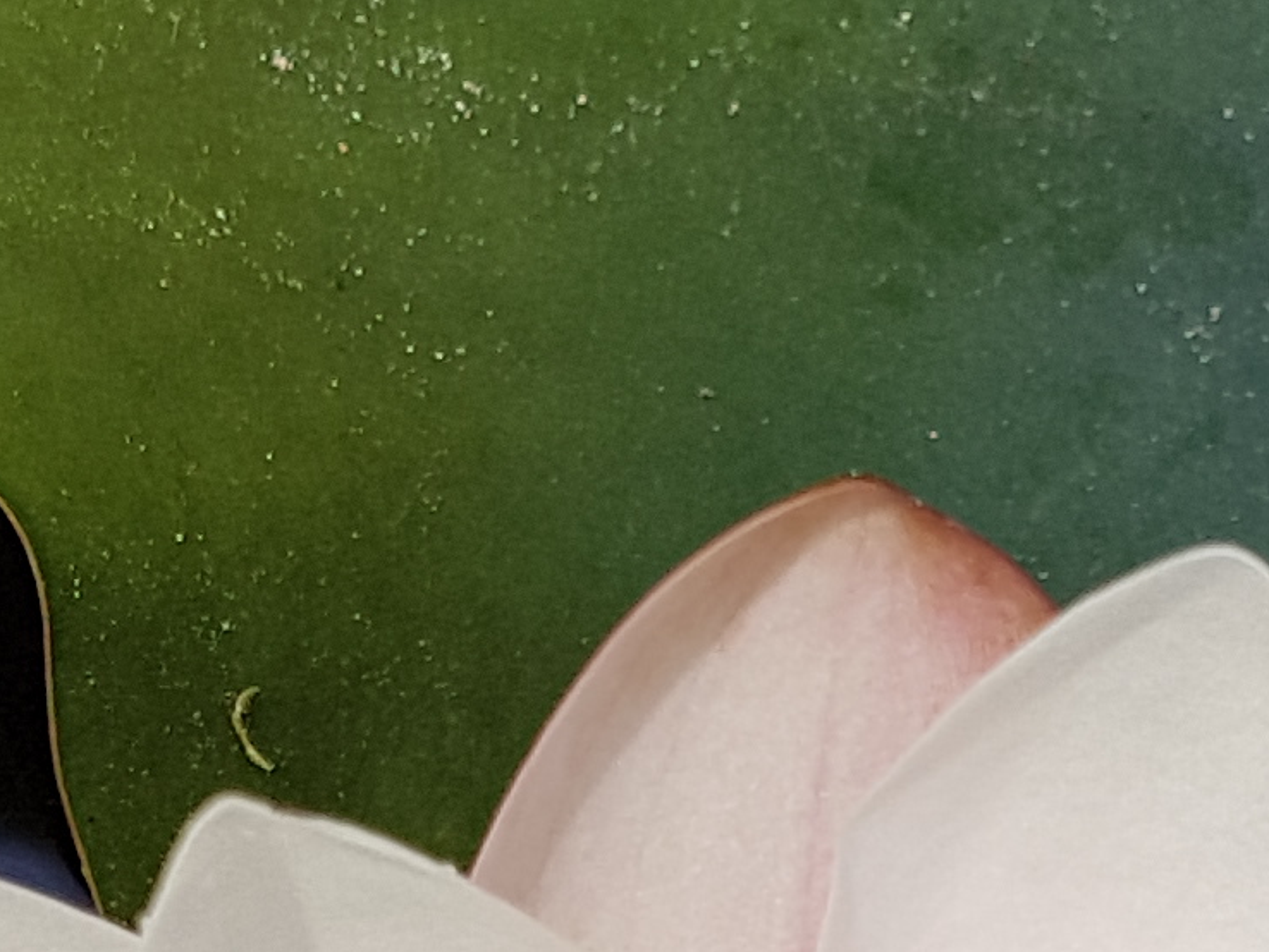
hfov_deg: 13.9
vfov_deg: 10.1
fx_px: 5207
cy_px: 1469
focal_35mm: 142
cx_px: 844
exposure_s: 1/454
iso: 40
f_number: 1.7
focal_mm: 4.2
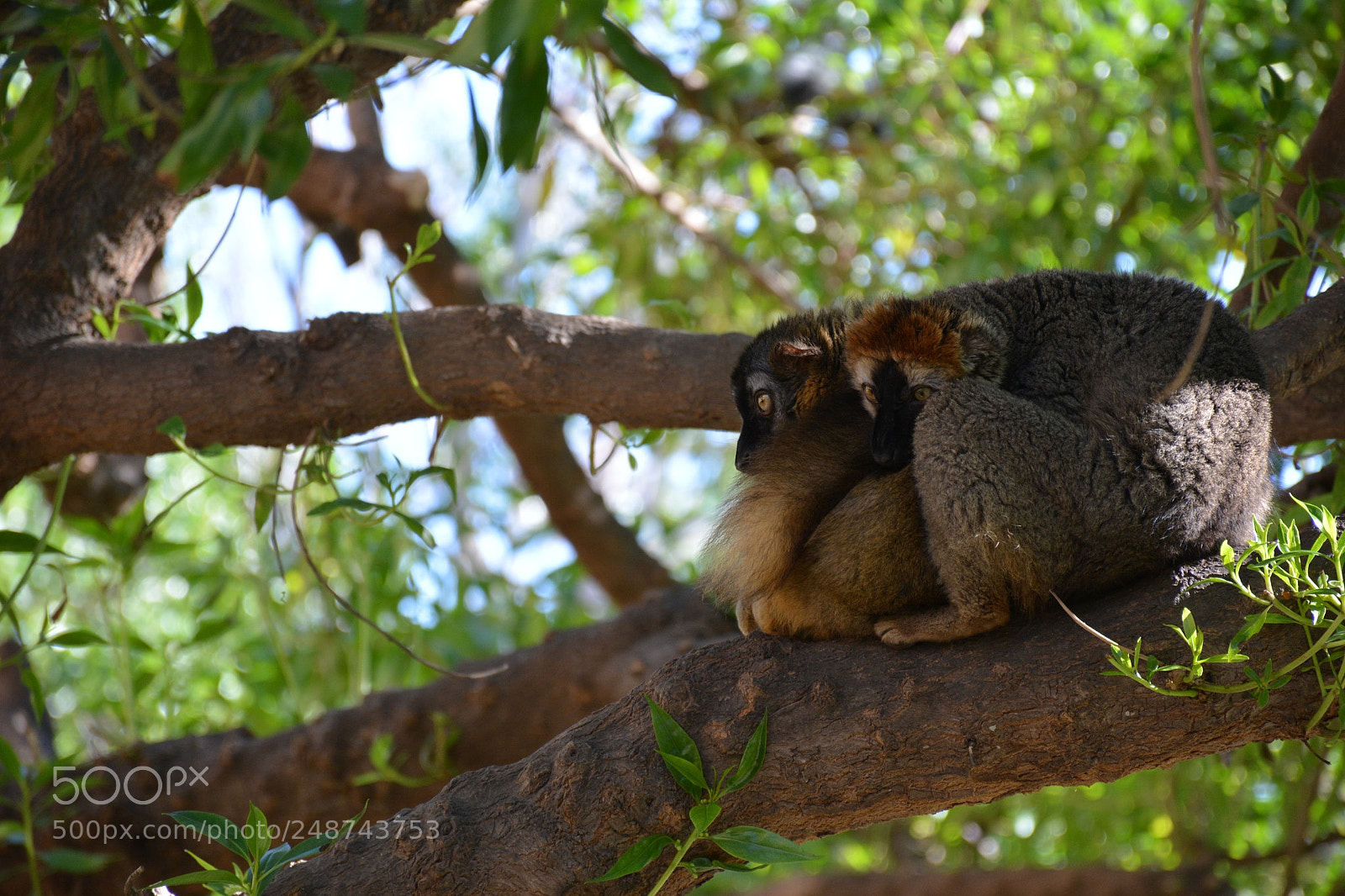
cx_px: 672
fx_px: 7844
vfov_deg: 6.5
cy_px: 448
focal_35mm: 210
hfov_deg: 9.8
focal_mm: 140
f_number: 5.6
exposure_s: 1/250
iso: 500
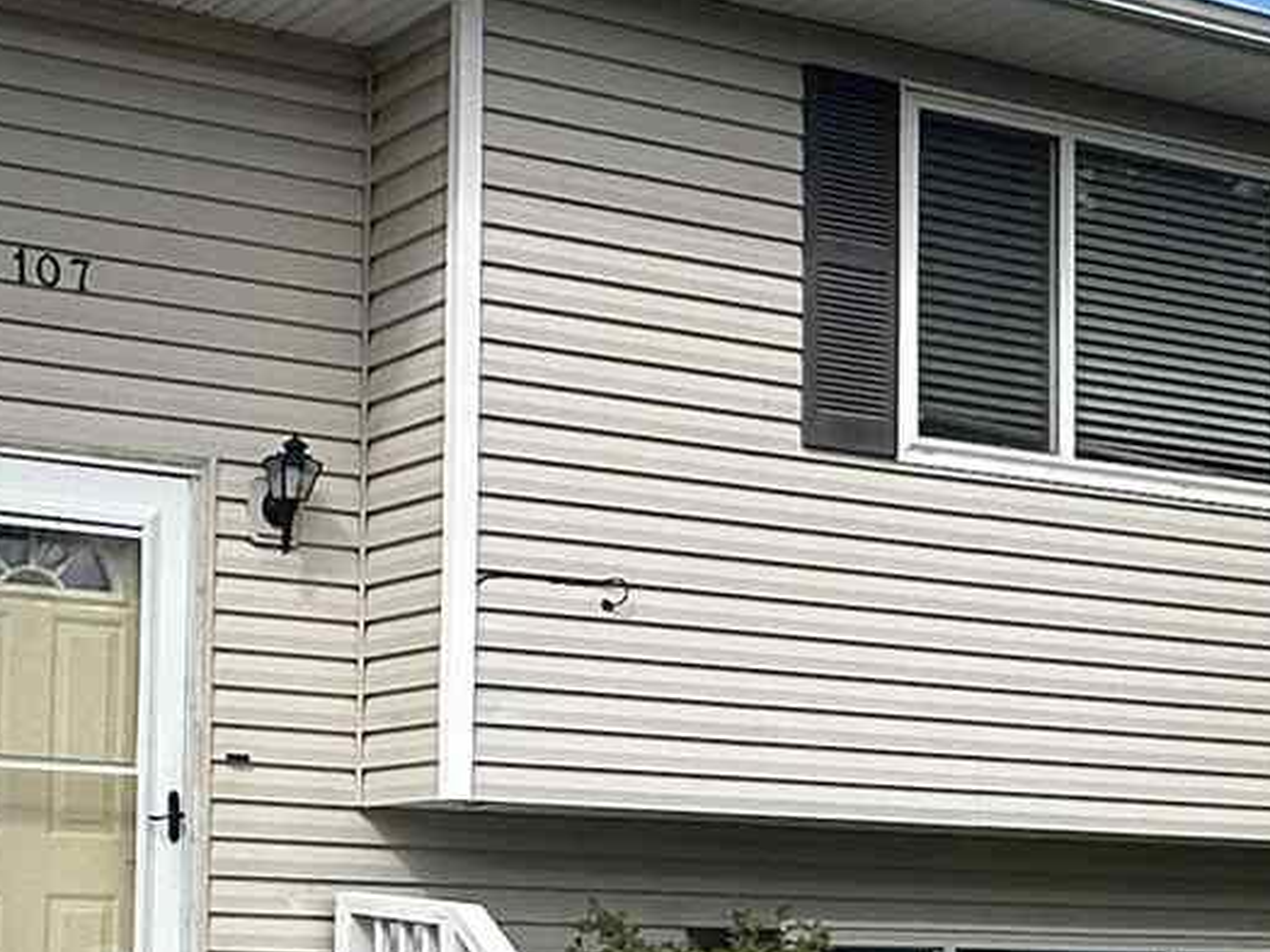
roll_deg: -0.7
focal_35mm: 82
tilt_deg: +3.1
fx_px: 3008
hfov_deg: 23.8
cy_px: 831
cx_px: 603
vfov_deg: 17.8
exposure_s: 1/1366
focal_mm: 2.22
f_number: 2.2
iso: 40
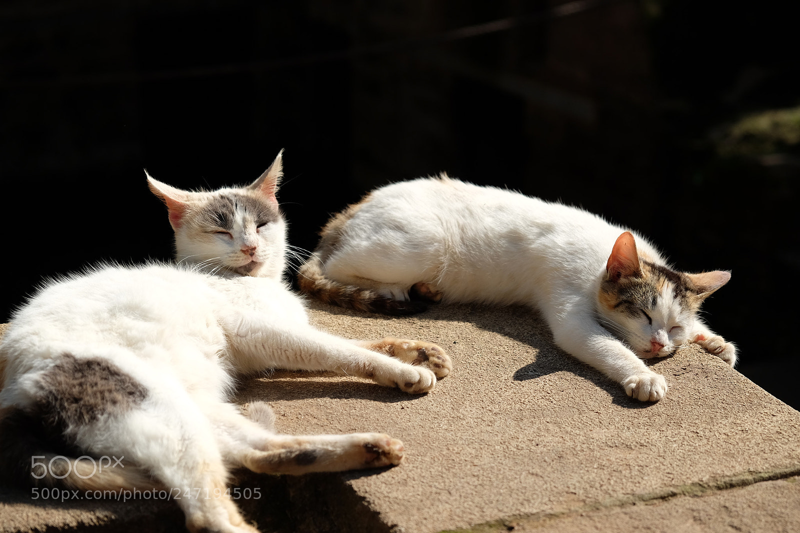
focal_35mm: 83
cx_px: 400
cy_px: 266
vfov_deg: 16.4
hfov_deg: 24.5
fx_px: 1844
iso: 200
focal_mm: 55
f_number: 4
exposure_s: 1/1500
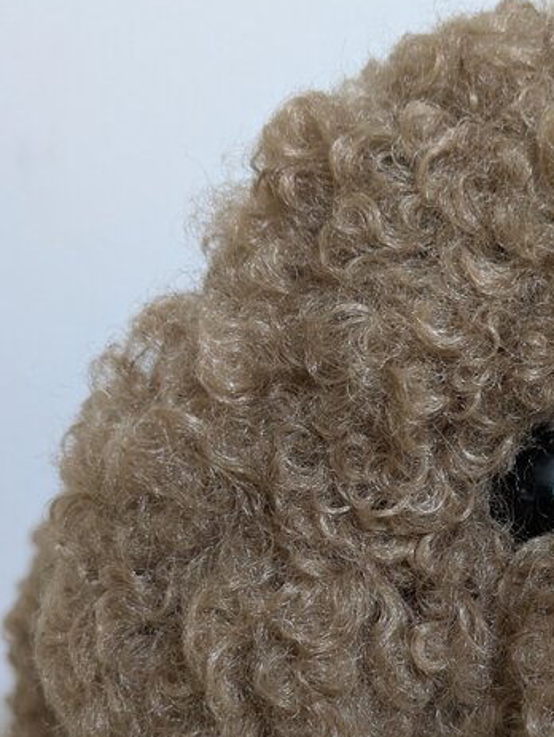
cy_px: 559
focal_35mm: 46
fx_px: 980
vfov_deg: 40.0
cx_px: 471
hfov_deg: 30.5
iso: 290
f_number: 1.89
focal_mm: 5.43
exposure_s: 1/30
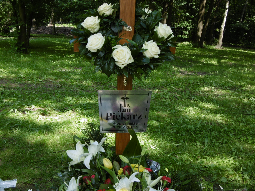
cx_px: 128
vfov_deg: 33.6
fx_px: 317
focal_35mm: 43
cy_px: 96
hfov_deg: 43.9
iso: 100
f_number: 3.8
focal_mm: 7.7
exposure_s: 1/200
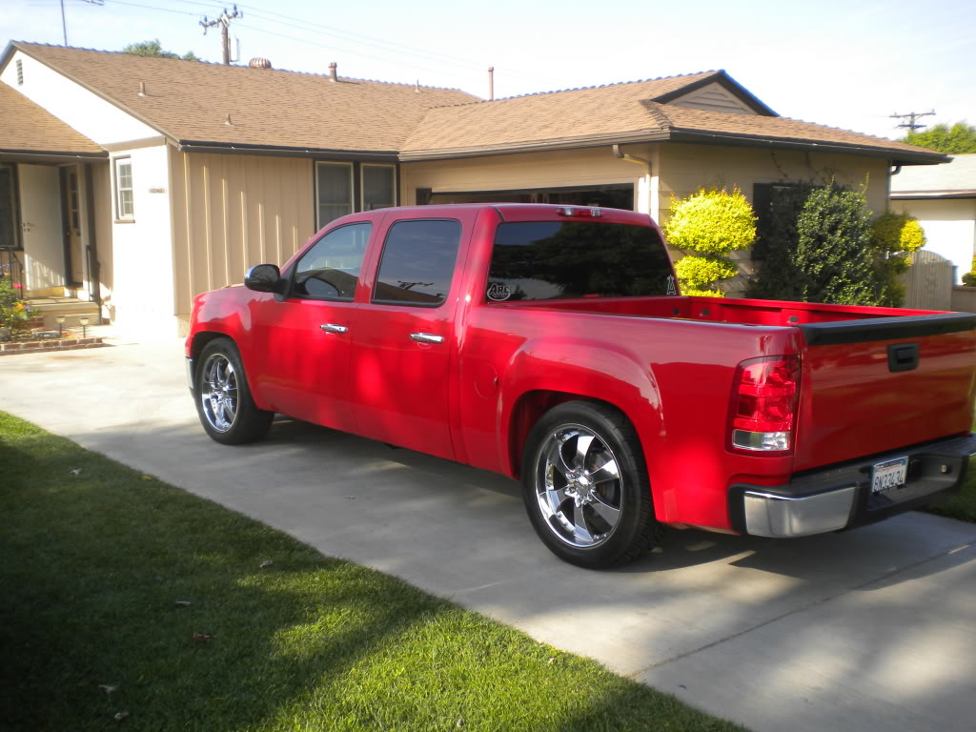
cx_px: 488
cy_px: 366
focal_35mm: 35
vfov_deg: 40.7
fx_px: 987
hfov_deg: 52.6
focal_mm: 6.3
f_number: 4.6
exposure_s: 1/202
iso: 80
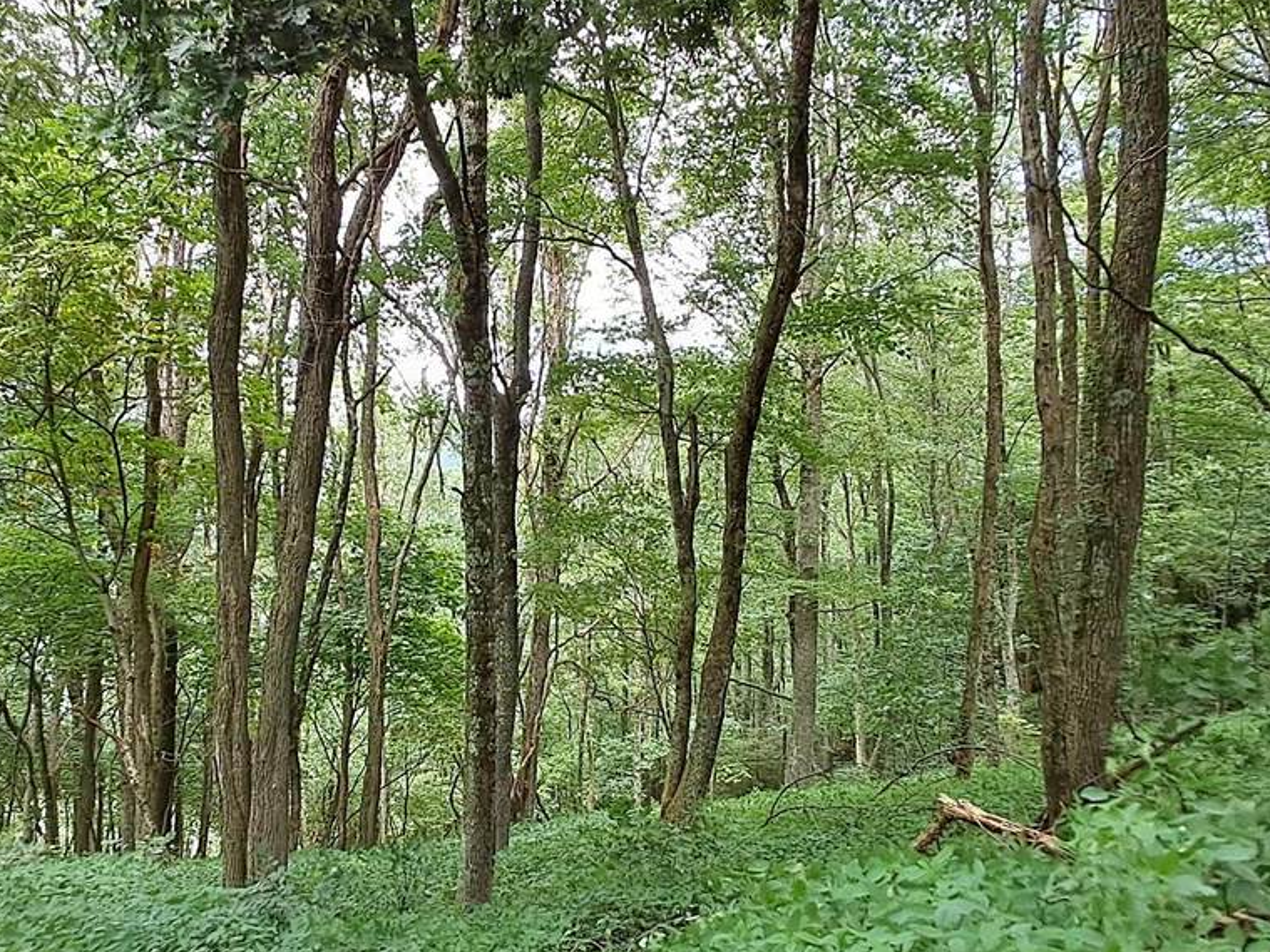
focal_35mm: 27
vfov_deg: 51.3
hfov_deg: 64.3
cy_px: 502
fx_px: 990
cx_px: 472
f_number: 2.2
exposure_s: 1/120
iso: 64
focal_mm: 1.64
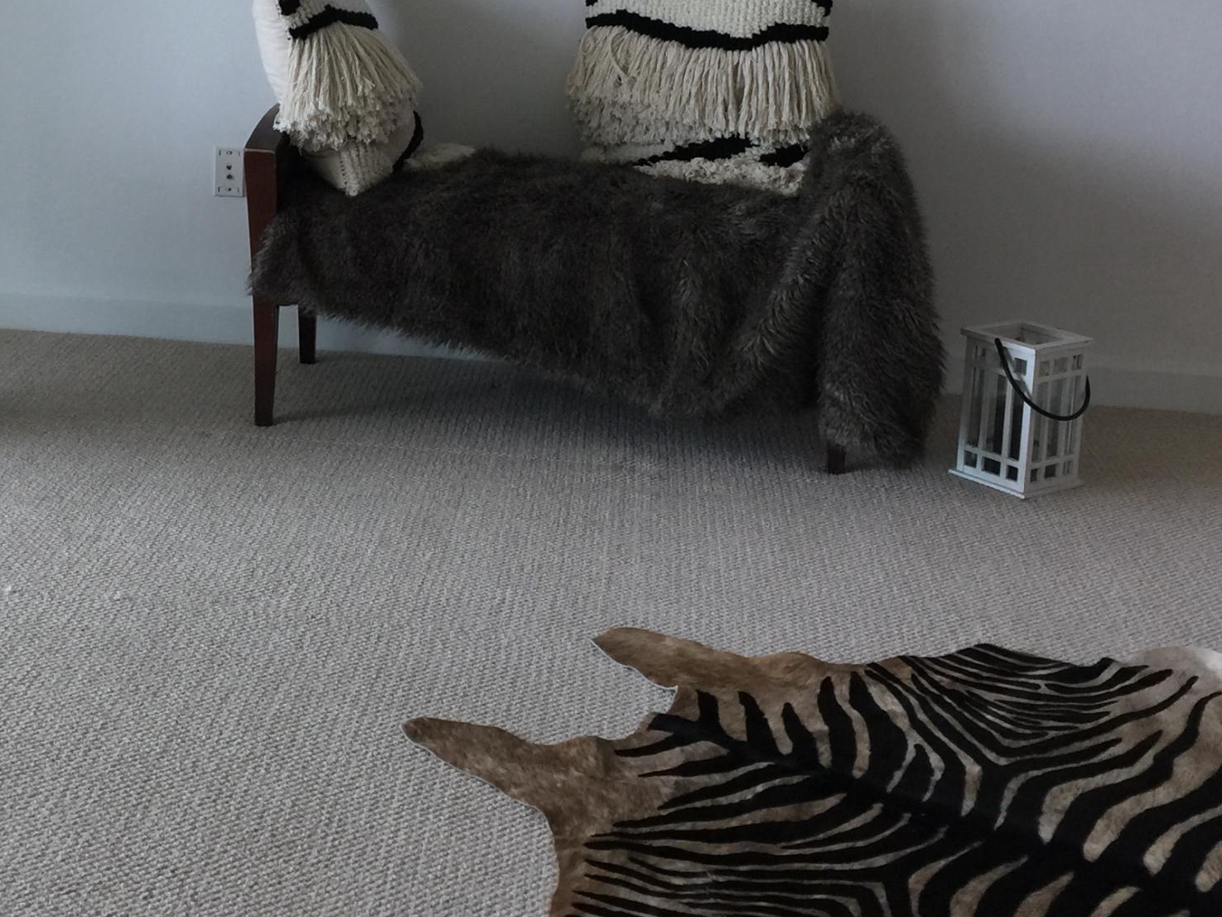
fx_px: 2083
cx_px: 327
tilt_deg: -8.0
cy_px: 101
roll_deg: -2.2
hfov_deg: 32.2
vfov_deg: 24.2
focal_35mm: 59
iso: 32
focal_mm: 4.15
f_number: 2.2
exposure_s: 1/40
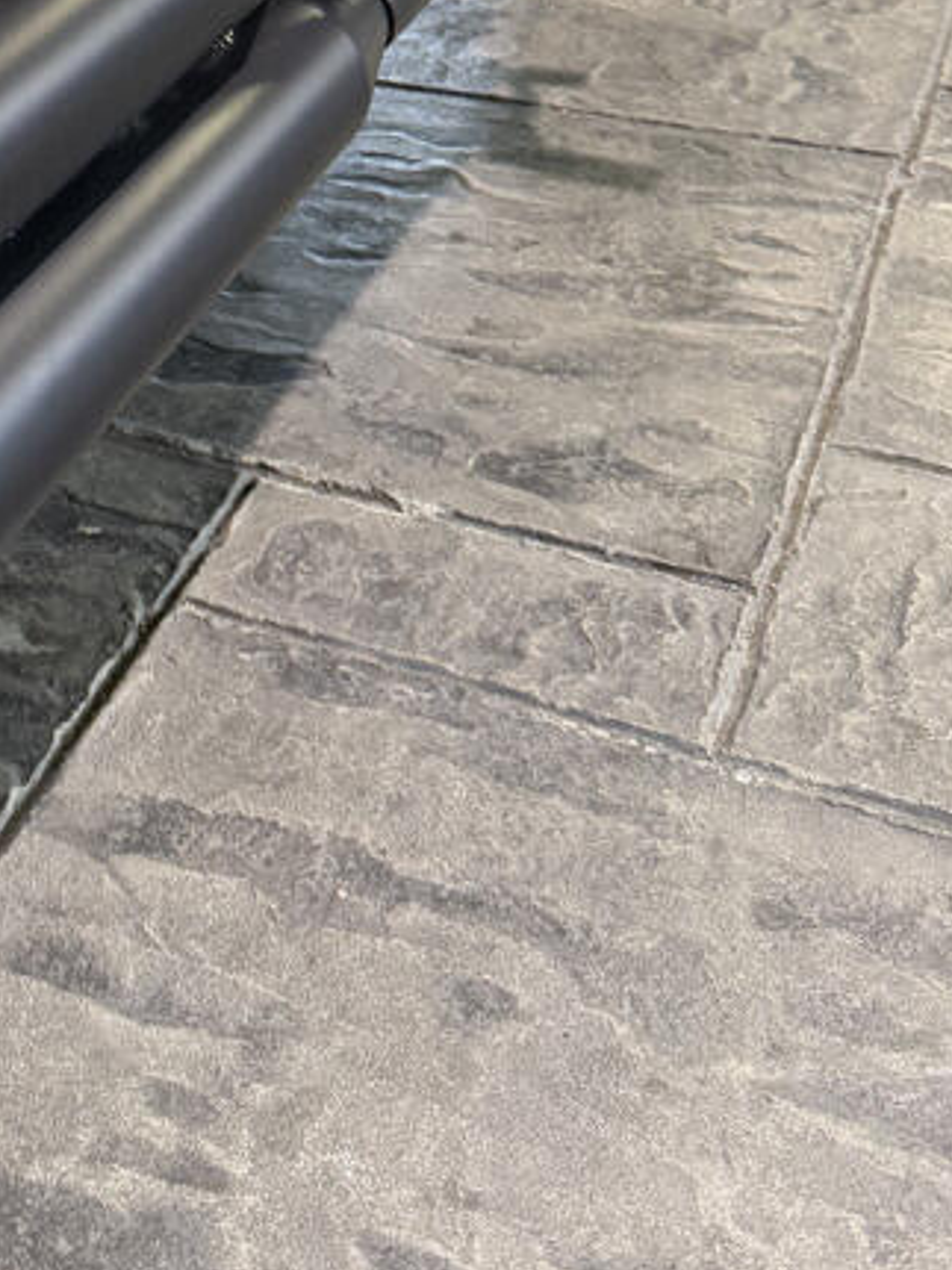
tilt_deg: -18.3
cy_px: -85
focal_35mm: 57
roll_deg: +5.3
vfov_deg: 30.6
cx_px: -50
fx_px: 2091
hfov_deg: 24.2
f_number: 1.78
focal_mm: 6.76
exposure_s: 1/60
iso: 200
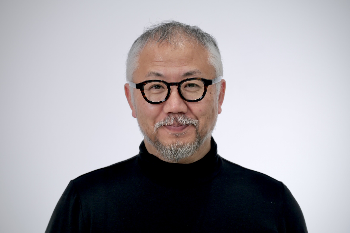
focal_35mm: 180
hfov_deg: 11.4
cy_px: 116
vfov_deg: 7.6
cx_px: 175
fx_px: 1750
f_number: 5.6
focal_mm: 180
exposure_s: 1/160
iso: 1250
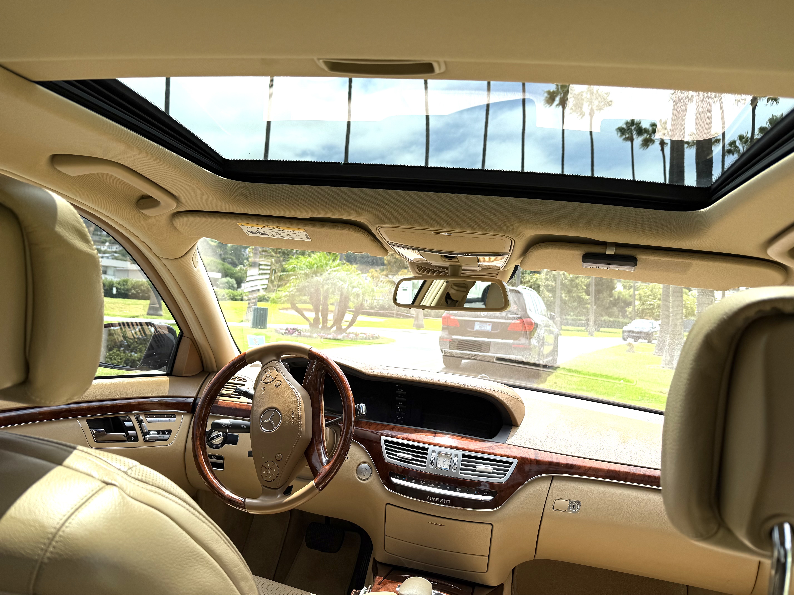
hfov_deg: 71.6
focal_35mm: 24
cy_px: 298
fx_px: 550
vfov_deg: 56.8
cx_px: 397
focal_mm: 6.76
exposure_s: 1/1410
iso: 80
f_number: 1.78
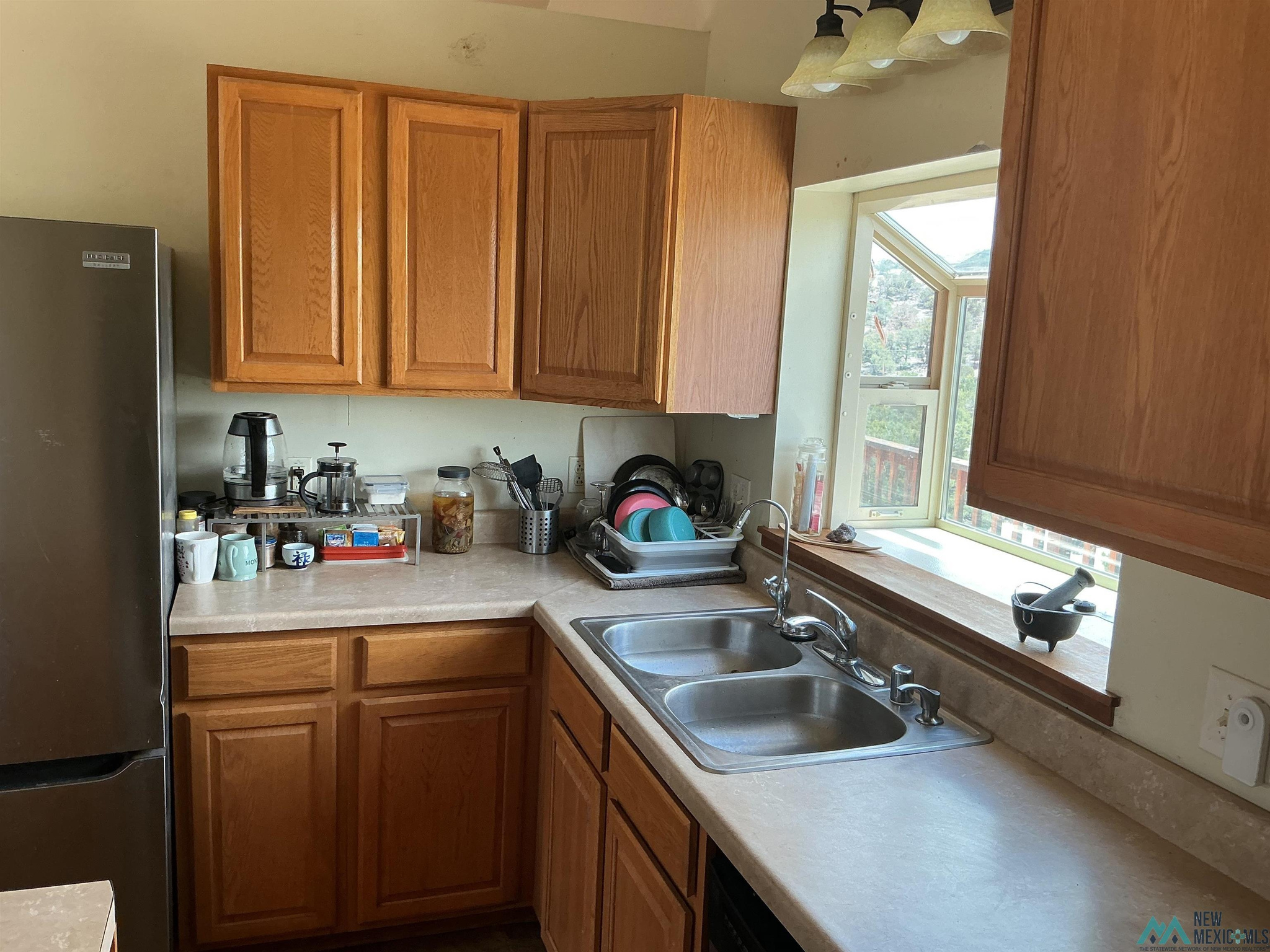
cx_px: 635
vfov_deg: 48.2
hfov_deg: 61.7
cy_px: 476
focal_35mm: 29
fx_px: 1064
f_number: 1.8
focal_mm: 3
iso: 40
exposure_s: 1/120
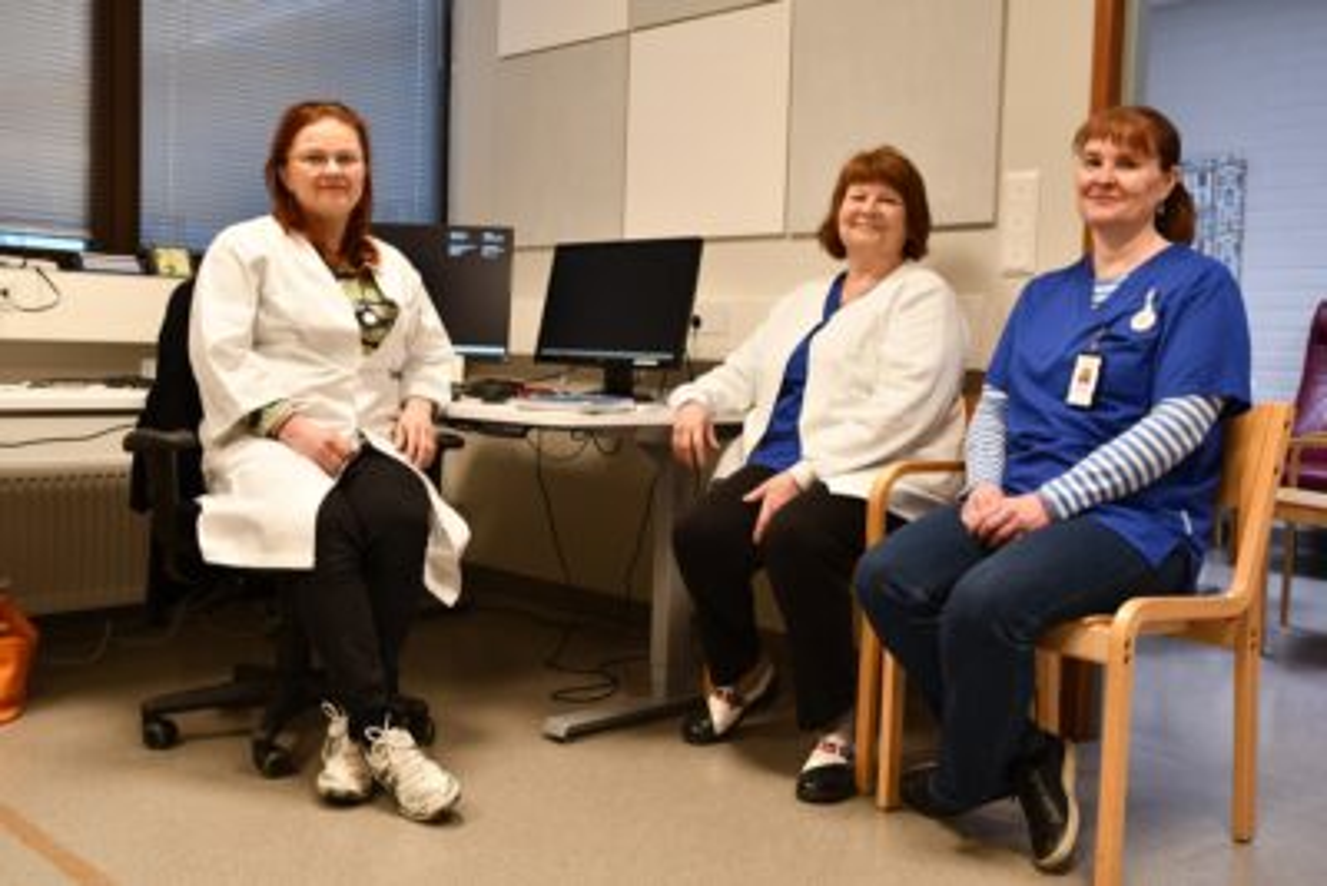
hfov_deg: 55.8
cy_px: 443
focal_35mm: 34
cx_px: 664
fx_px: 1254
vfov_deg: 38.9
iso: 640
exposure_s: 1/80
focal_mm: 23
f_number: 4.5
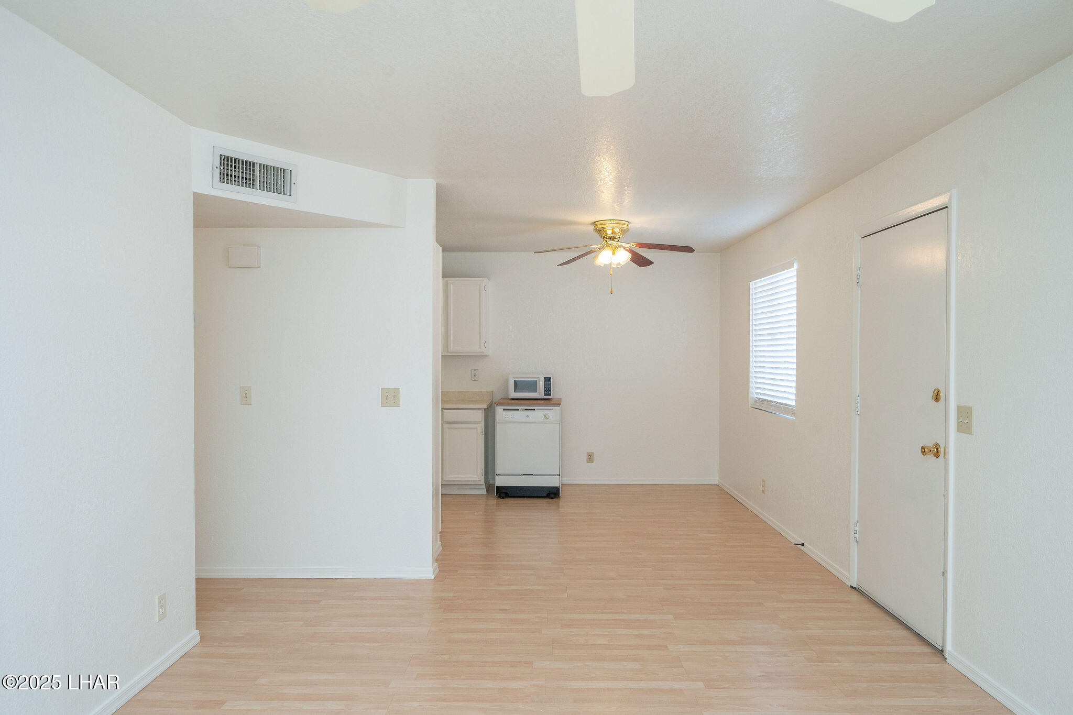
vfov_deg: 51.9
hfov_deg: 72.3
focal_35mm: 25
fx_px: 735
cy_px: 358
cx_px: 536
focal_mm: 24
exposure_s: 1/160
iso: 1000
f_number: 6.3
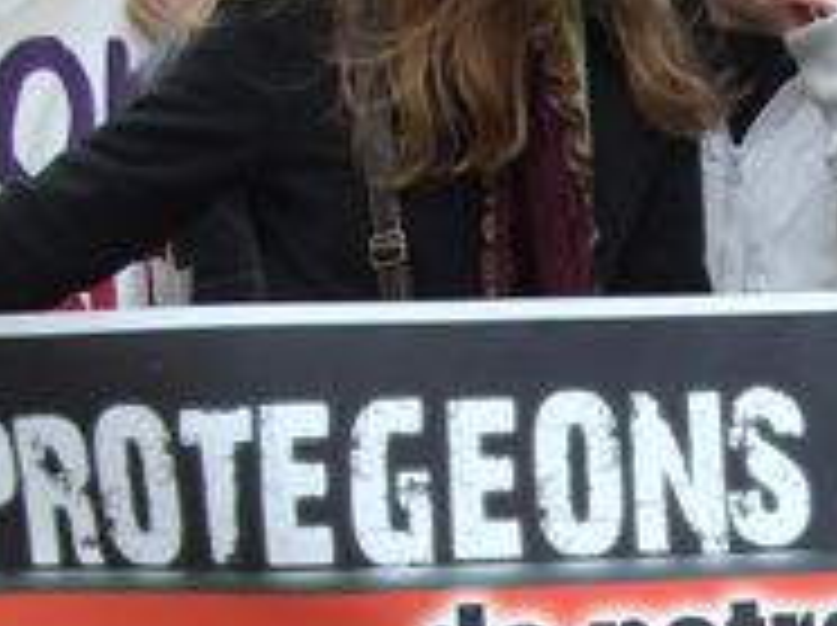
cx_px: 810
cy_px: 563
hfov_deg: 14.9
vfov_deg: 11.2
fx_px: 3163
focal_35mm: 131
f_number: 2.7
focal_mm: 6.2
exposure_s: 1/100
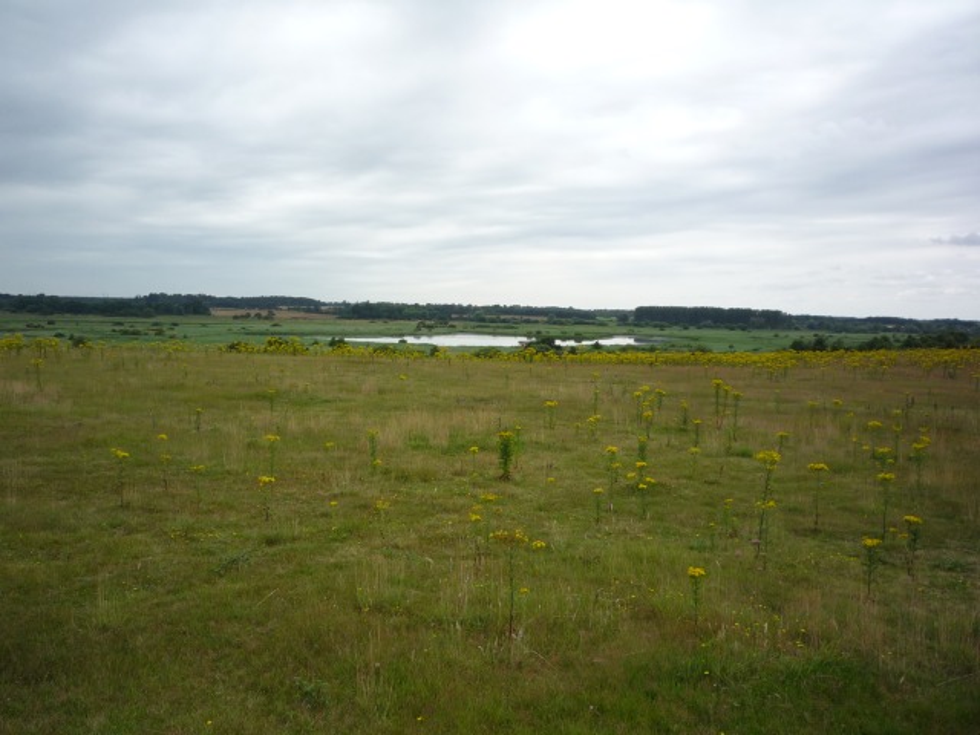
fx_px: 906
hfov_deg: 56.8
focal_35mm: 32
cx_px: 490
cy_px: 368
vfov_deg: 44.2
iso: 100
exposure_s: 1/400
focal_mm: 5.2
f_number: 4
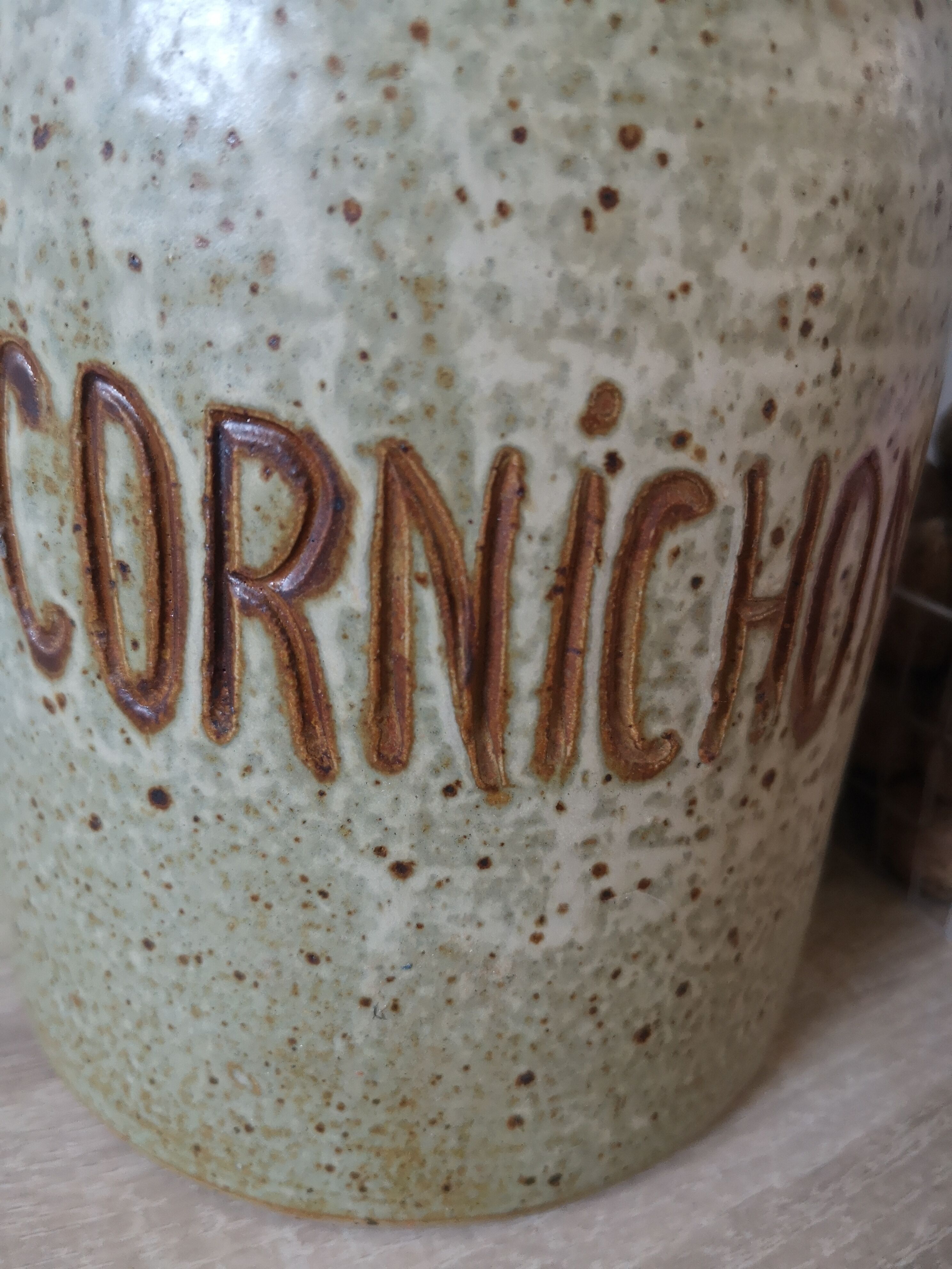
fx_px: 990
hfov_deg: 51.4
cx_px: 476
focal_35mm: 27
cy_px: 634
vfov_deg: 65.3
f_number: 1.8
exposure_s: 1/33.3
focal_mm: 3.95
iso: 320
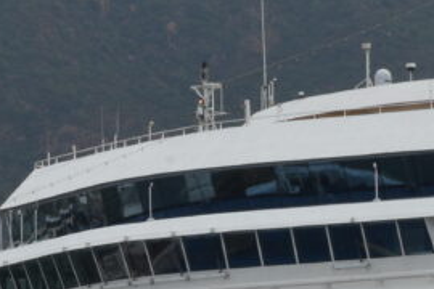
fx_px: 6417
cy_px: 324
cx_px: 180
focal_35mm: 532
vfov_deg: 2.6
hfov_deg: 3.9
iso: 400
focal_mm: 75
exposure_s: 1/125
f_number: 22
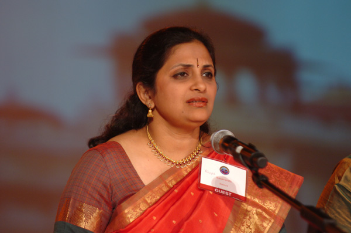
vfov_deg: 5.2
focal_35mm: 262
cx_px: 176
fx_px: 2553
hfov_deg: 7.9
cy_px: 116
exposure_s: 1/60
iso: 400
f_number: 2.8
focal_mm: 175
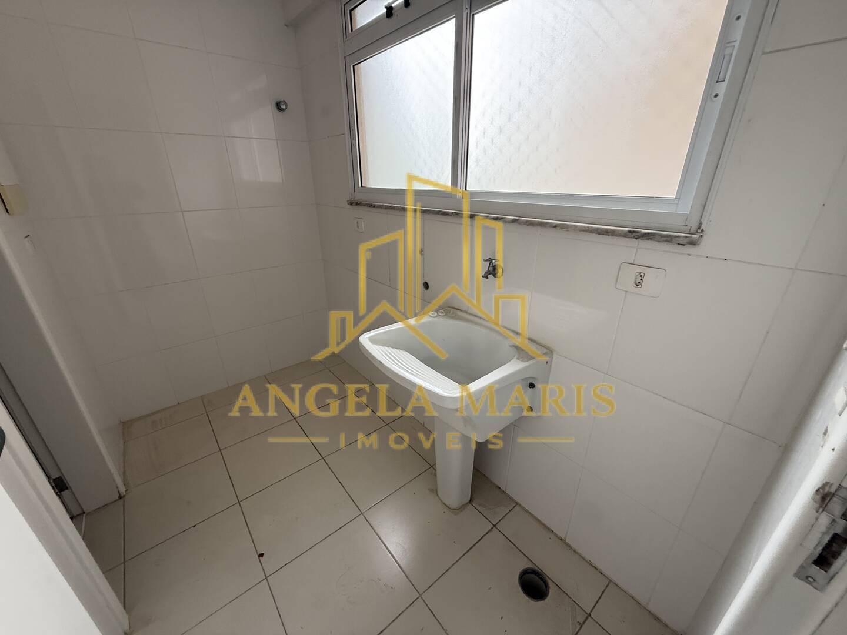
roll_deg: -0.5
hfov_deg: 102.1
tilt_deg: -21.5
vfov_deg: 85.7
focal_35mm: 14
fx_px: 343
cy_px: 318
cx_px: 424
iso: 160
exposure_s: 1/99
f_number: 2.2
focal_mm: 2.22
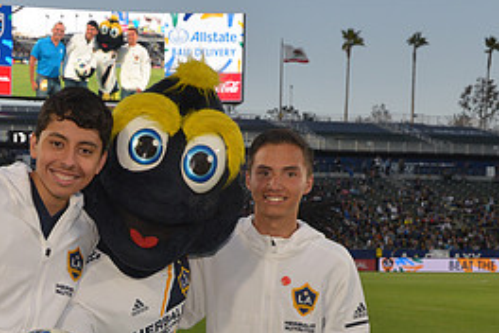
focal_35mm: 68
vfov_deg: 19.7
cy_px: 298
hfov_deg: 28.6
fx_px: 942
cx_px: 57
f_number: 8
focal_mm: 31
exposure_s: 1/250
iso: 800
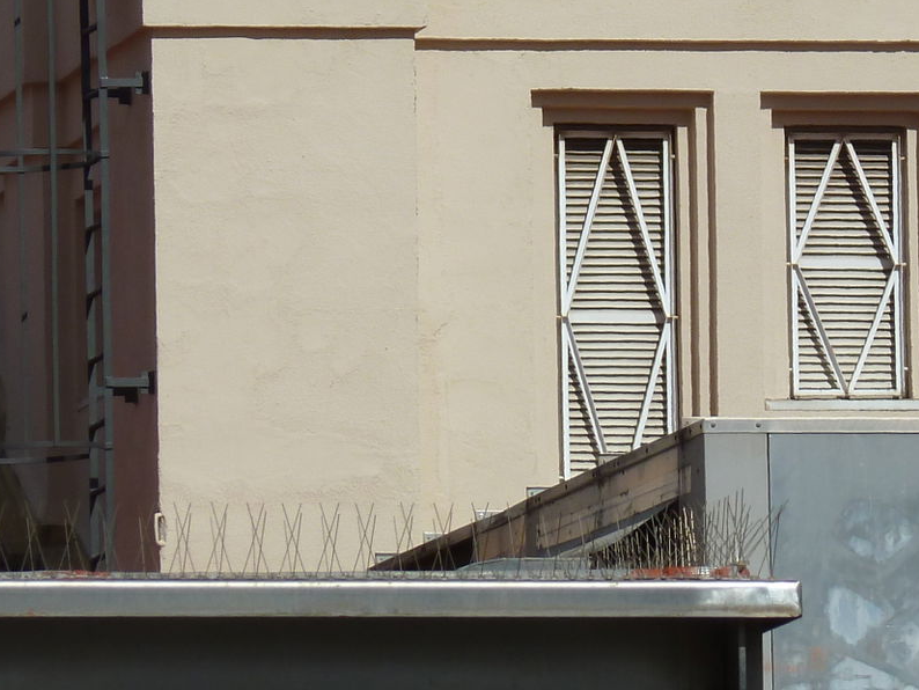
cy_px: 181
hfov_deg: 3.4
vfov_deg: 2.5
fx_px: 15536
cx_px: 728
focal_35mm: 585
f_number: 5.6
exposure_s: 1/800
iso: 80
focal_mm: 39.7
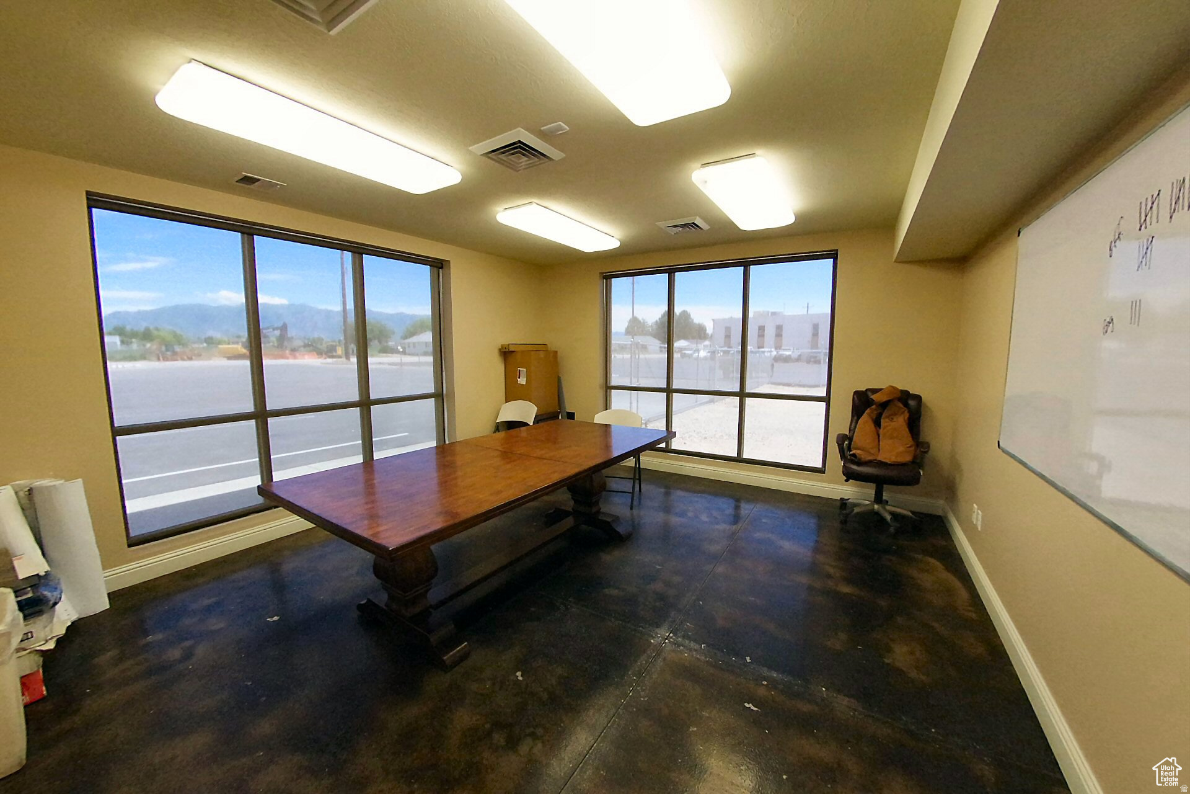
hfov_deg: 100.4
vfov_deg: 77.3
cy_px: 397
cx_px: 595
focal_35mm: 15
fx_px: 496
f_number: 6.3
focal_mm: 10
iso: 3200
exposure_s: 1/200
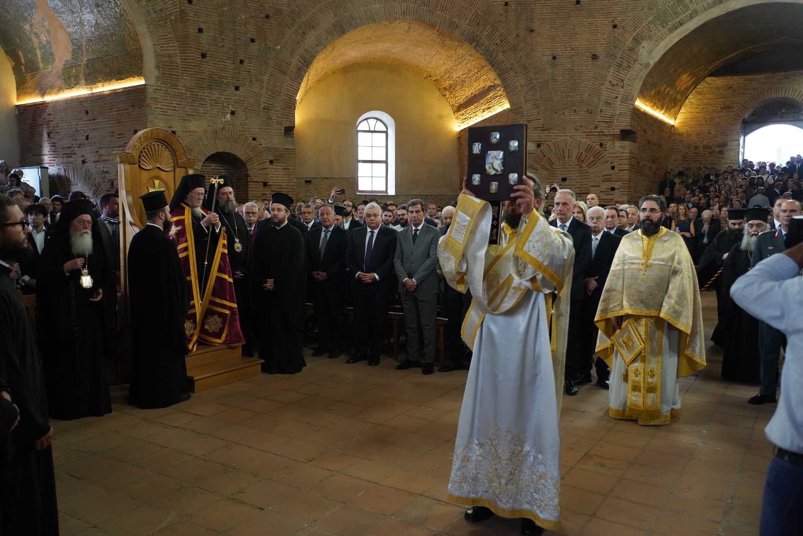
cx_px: 402
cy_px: 268
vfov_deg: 46.4
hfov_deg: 65.5
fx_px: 625
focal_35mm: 28
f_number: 4
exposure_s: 1/160
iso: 10000
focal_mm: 28
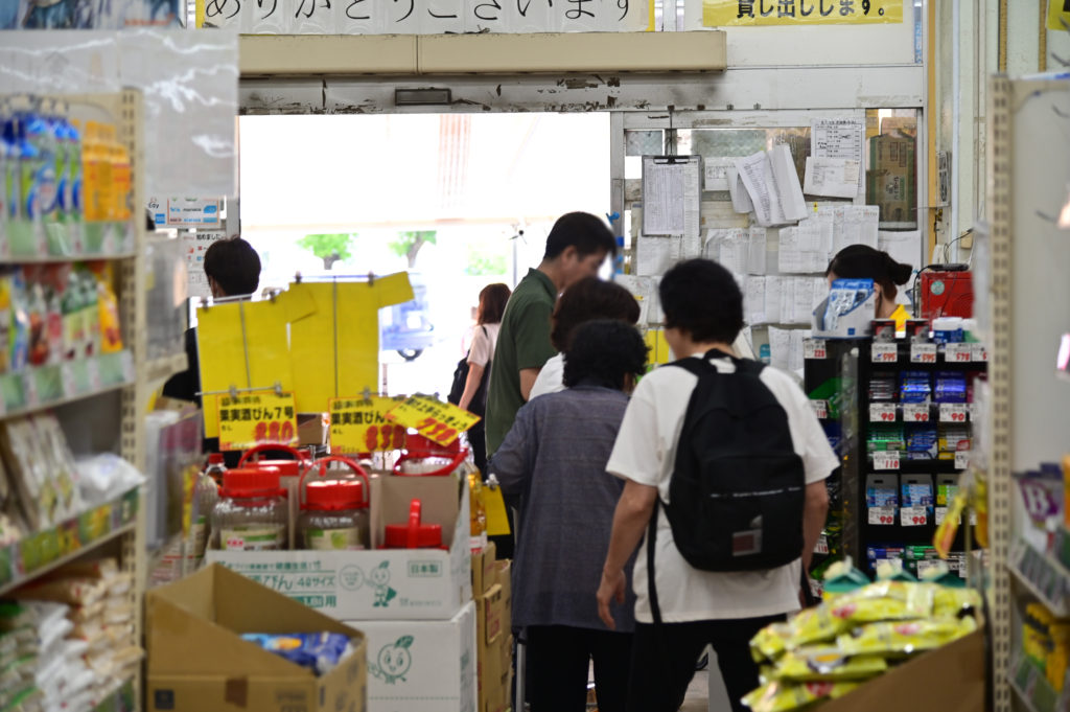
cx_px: 535
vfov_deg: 14.8
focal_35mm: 92
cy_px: 356
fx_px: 2732
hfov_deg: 22.2
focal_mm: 92
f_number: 4
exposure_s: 1/100
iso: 320
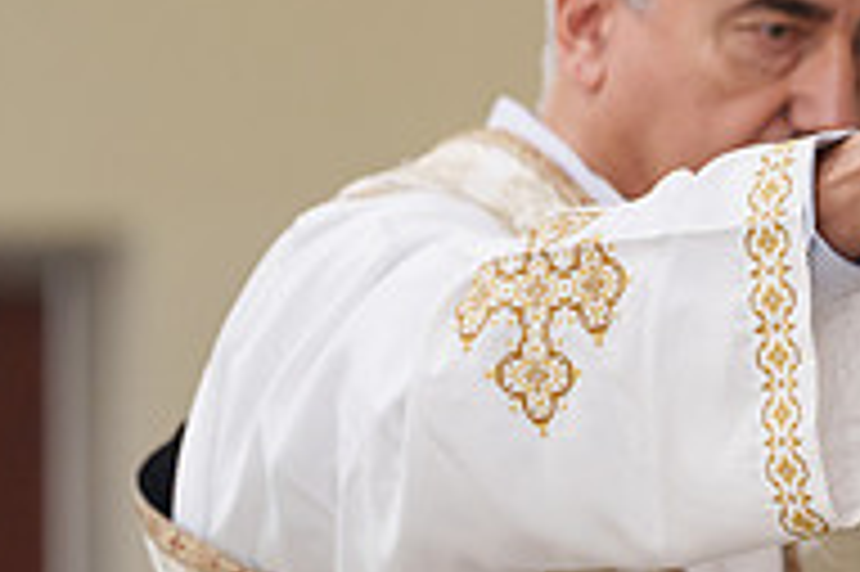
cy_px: -128
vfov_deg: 3.1
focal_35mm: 444
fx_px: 10597
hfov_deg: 4.6
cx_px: 1202
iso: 1600
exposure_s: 1/200
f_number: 2.8
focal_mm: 146
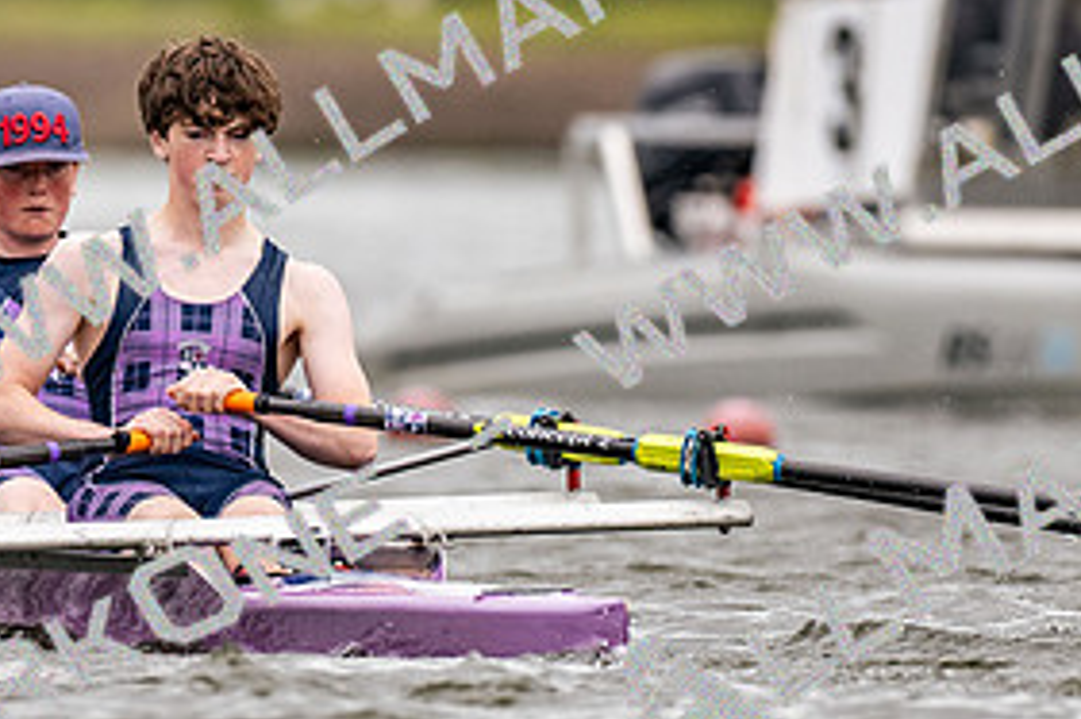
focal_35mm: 1857
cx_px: 292
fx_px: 55727
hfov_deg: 1.1
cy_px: 454
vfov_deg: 0.7
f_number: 4
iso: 320
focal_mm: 600
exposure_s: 1/2500
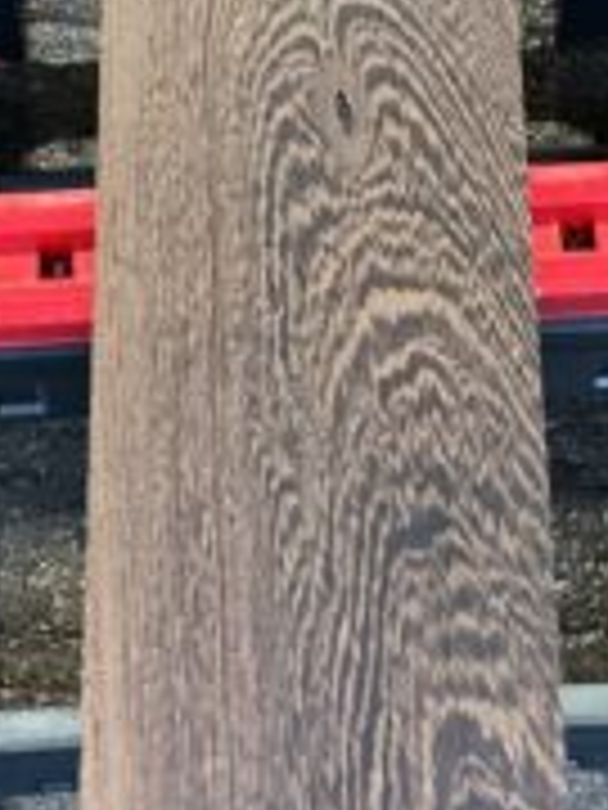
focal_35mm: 86
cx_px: 252
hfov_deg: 17.2
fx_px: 2014
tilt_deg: -67.6
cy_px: -169
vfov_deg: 21.1
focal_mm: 3
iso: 200
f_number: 1.8
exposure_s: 1/33
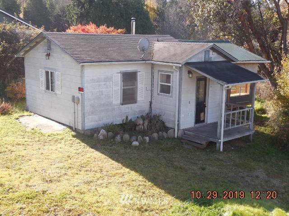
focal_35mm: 46
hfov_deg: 41.2
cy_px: 108
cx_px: 144
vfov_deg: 31.5
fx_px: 384
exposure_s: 1/125
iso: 125
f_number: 3.8
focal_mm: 8.2
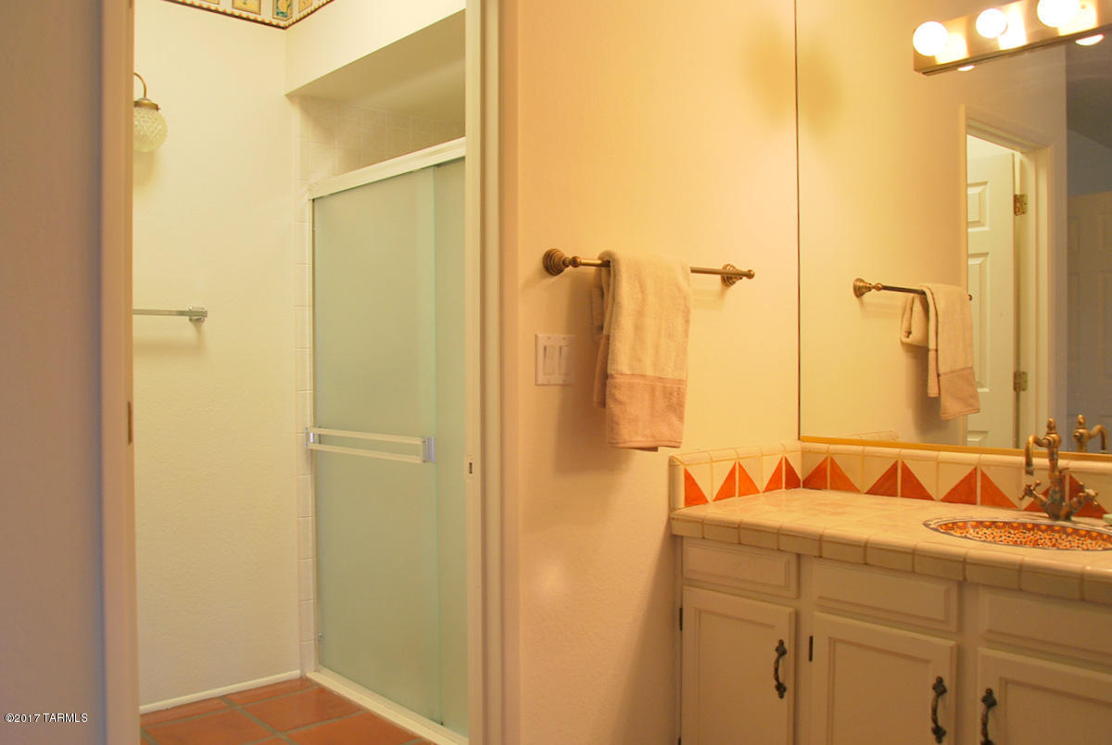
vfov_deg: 48.1
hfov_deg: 67.3
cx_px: 556
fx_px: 835
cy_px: 372
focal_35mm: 27
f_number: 3.8
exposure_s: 1/30
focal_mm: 18
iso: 200
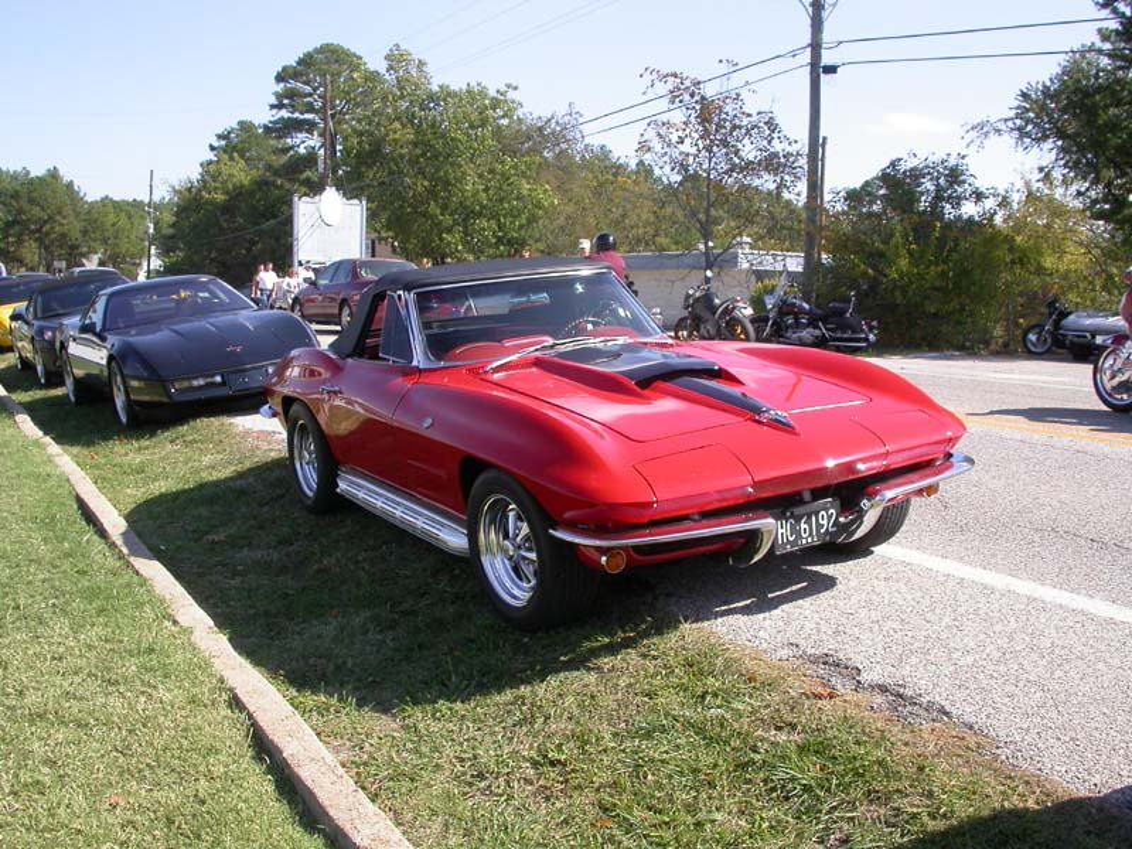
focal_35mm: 38
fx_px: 1243
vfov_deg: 37.7
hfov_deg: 49.0
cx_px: 566
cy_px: 424
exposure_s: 1/233
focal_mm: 7.85
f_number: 6
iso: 100
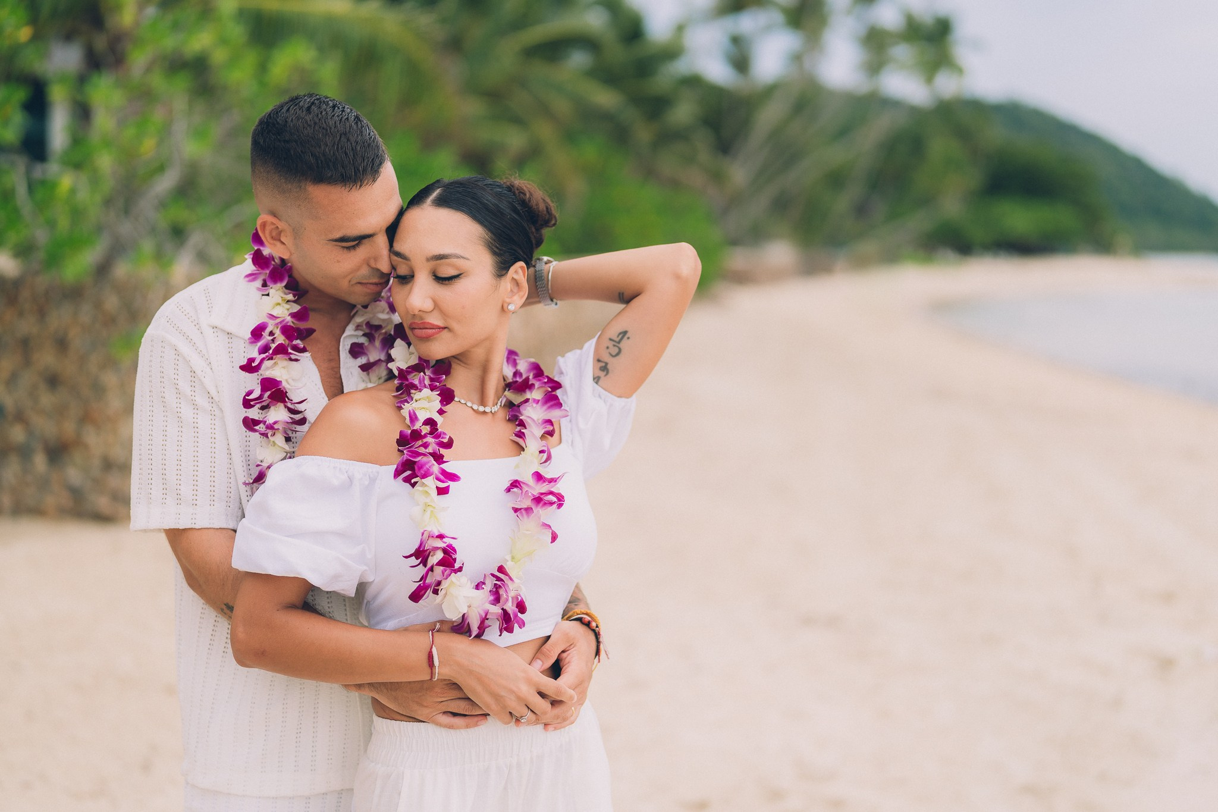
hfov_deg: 36.4
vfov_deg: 24.7
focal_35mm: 55
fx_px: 1851
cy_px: 408
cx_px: 642
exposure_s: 1/500
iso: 50
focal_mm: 50
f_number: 1.4
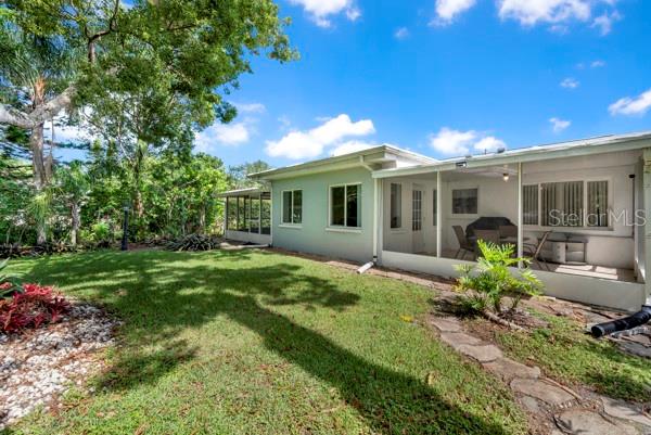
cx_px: 326
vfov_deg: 81.3
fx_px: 253
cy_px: 218
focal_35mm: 14
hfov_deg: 104.2
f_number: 7.1
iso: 250
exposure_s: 1/500
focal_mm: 14
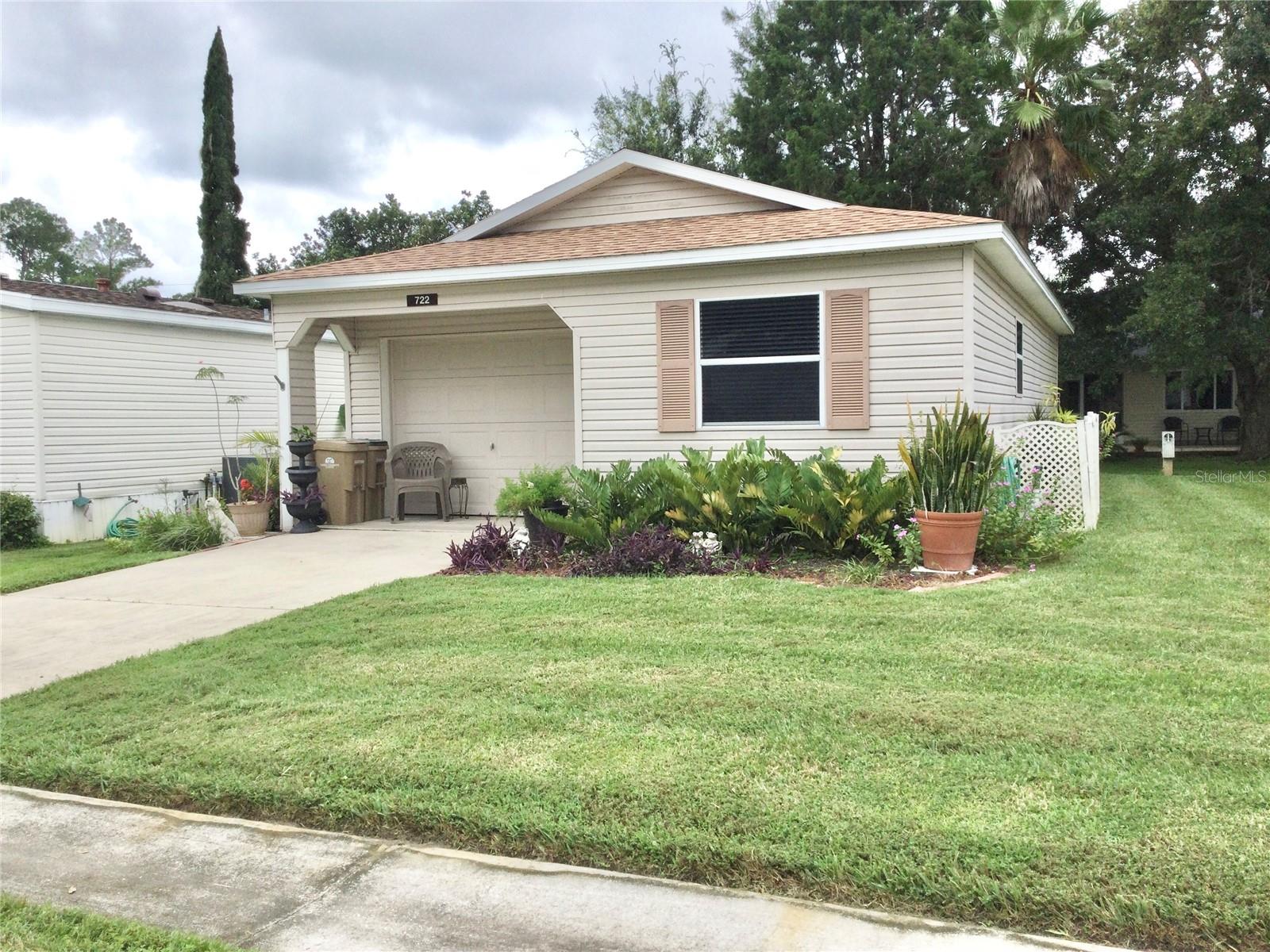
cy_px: 476
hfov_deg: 58.4
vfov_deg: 45.4
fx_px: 1137
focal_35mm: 31
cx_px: 635
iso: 25
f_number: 2.4
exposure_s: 1/849
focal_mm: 3.3
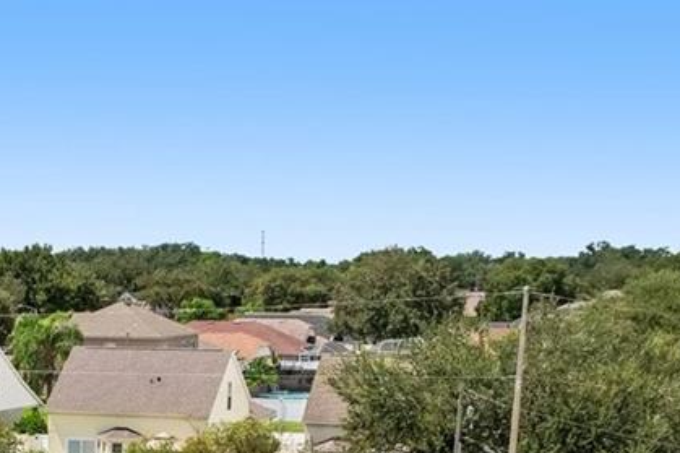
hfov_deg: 23.3
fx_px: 1586
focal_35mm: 84
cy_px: 602
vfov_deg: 15.4
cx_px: 23
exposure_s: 1/8000
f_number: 2.8
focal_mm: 8.4
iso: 400
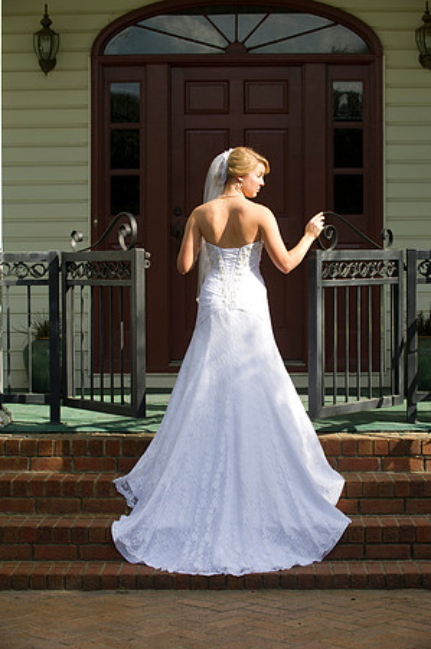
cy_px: 324
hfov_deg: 15.9
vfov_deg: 23.7
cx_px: 216
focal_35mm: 86
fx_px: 1548
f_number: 7.1
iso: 250
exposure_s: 1/250
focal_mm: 86
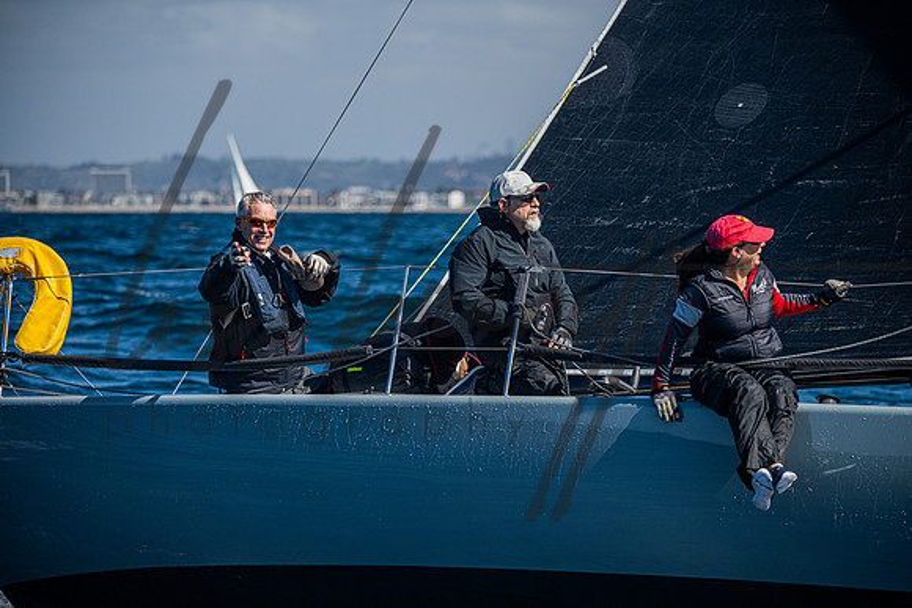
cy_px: 304
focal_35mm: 200
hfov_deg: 10.3
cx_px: 456
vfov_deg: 6.9
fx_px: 5068
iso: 400
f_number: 5
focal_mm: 200
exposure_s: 1/6400
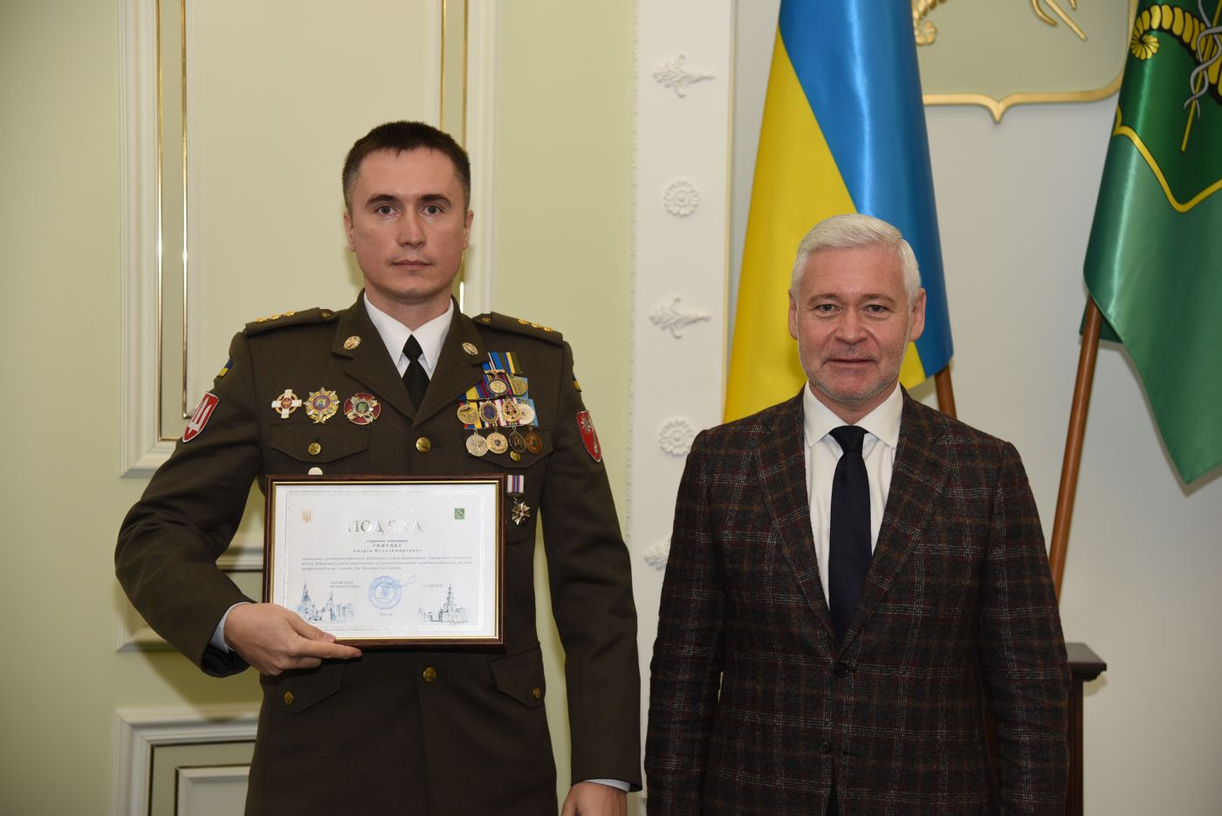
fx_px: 2241
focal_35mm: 66
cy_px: 408
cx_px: 611
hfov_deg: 30.5
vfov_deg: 20.6
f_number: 4
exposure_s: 1/200
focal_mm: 66
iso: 800
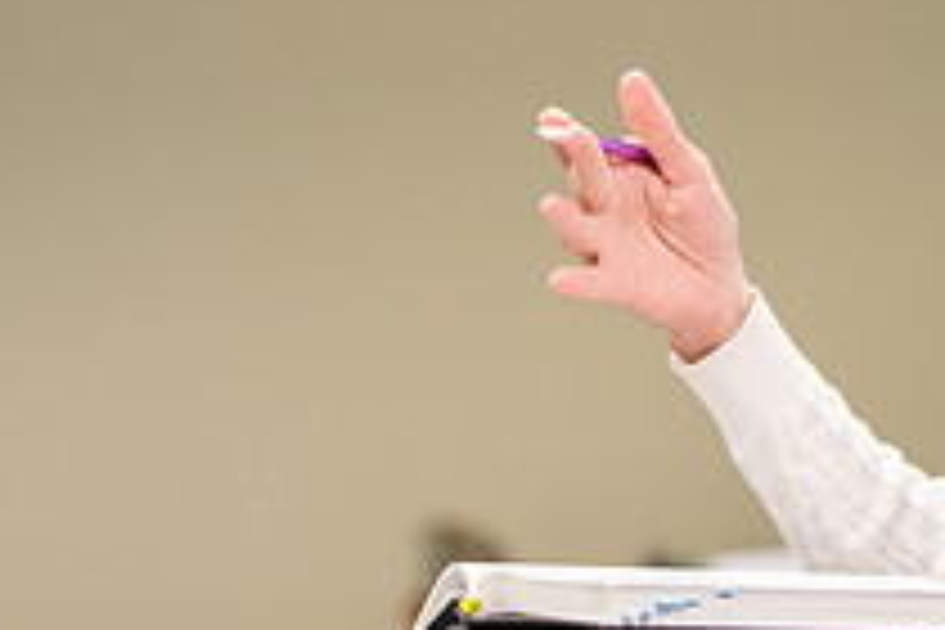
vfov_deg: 6.6
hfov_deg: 9.9
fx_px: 5433
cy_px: 227
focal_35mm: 207
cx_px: 896
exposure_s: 1/200
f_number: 2.8
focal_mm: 75
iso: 2500
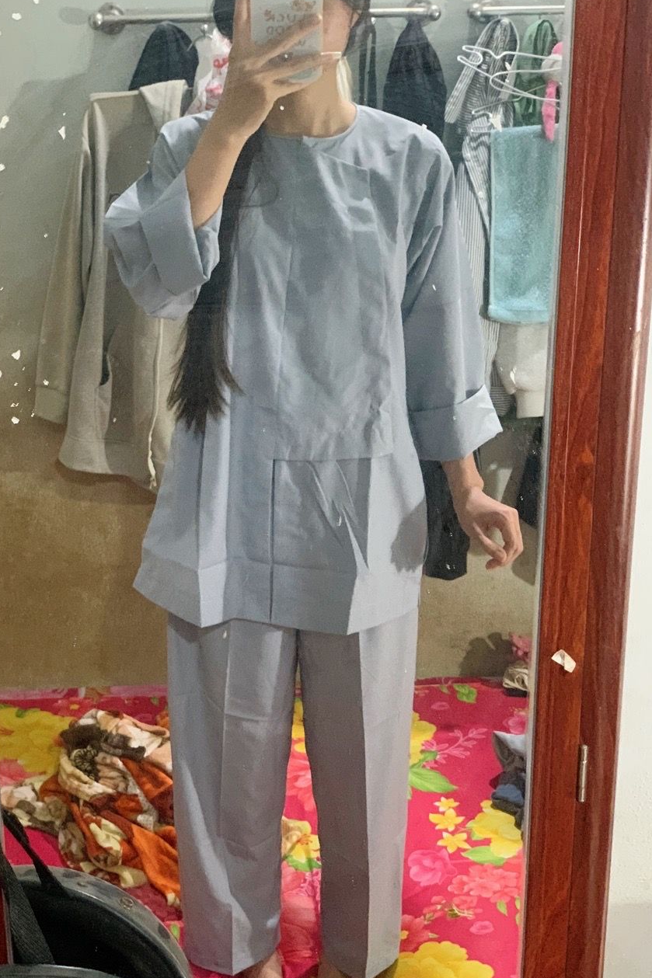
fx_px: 1494
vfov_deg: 36.3
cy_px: 486
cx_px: 292
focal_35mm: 55
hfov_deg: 24.6
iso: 800
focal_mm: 6
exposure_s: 1/30
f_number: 2.4
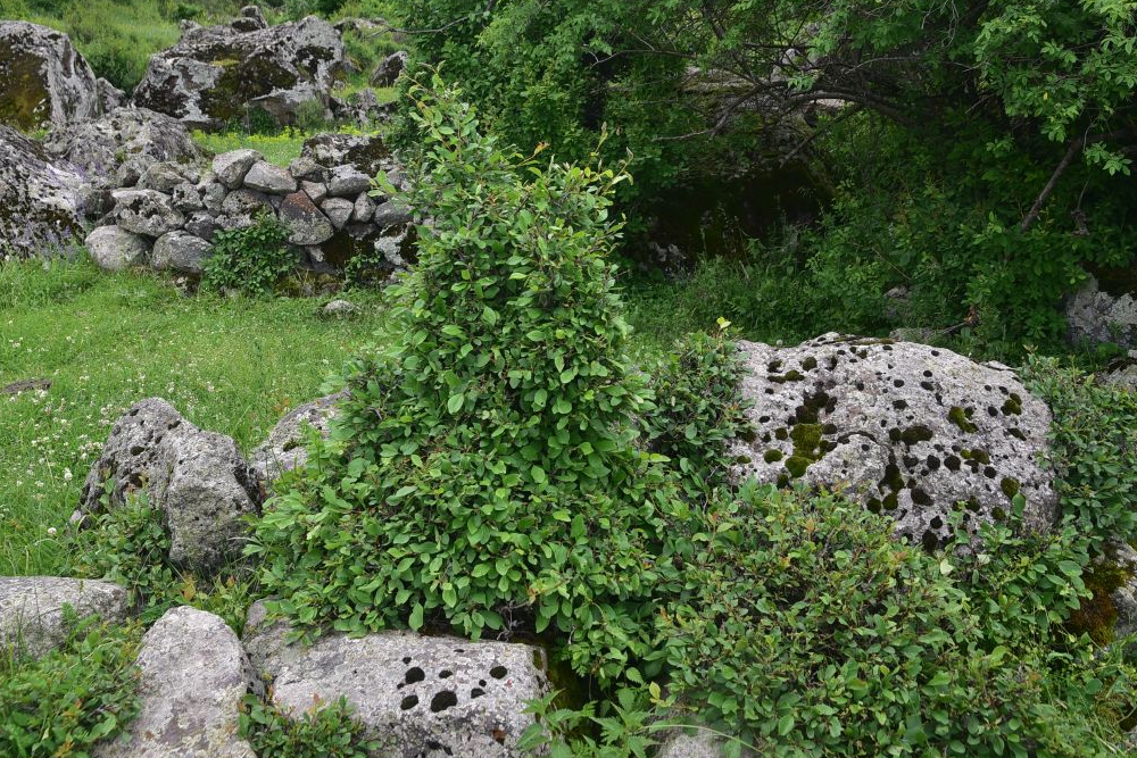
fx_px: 2053
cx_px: 491
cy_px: 281
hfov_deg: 30.9
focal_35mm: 65
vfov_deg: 20.9
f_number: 6.3
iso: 160
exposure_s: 1/125
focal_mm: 50
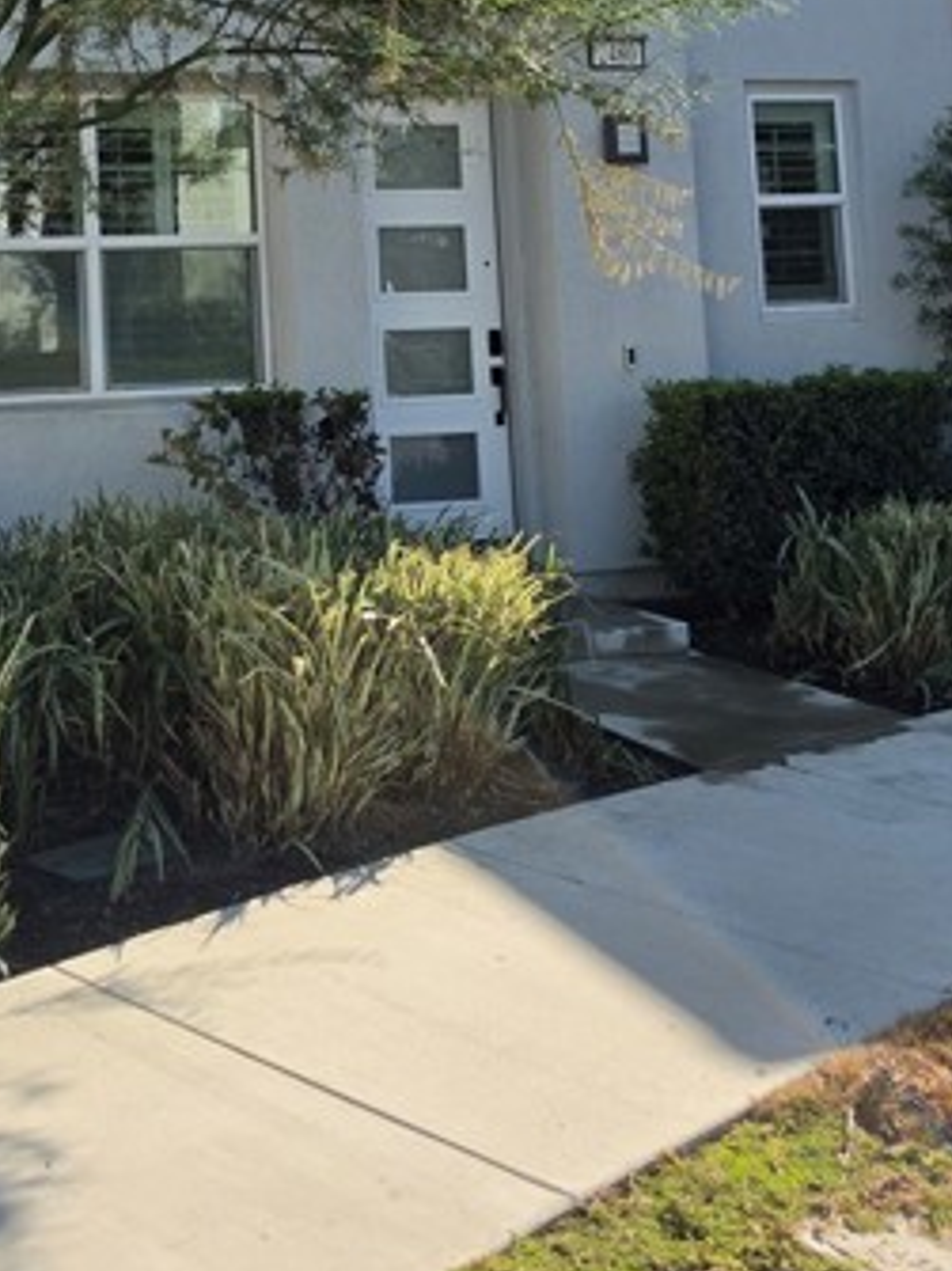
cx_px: 167
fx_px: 1614
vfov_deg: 40.7
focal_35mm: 44
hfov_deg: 31.8
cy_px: 212
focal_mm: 6.5
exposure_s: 1/6147
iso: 64
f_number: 1.4
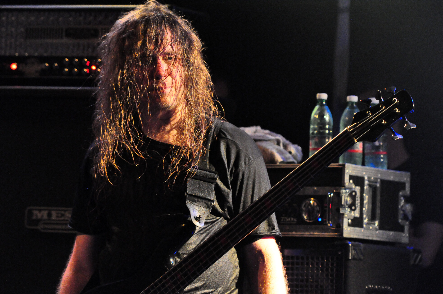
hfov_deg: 9.5
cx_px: 222
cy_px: 147
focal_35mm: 218
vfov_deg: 6.3
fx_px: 2673
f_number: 2.8
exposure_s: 1/100
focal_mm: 145
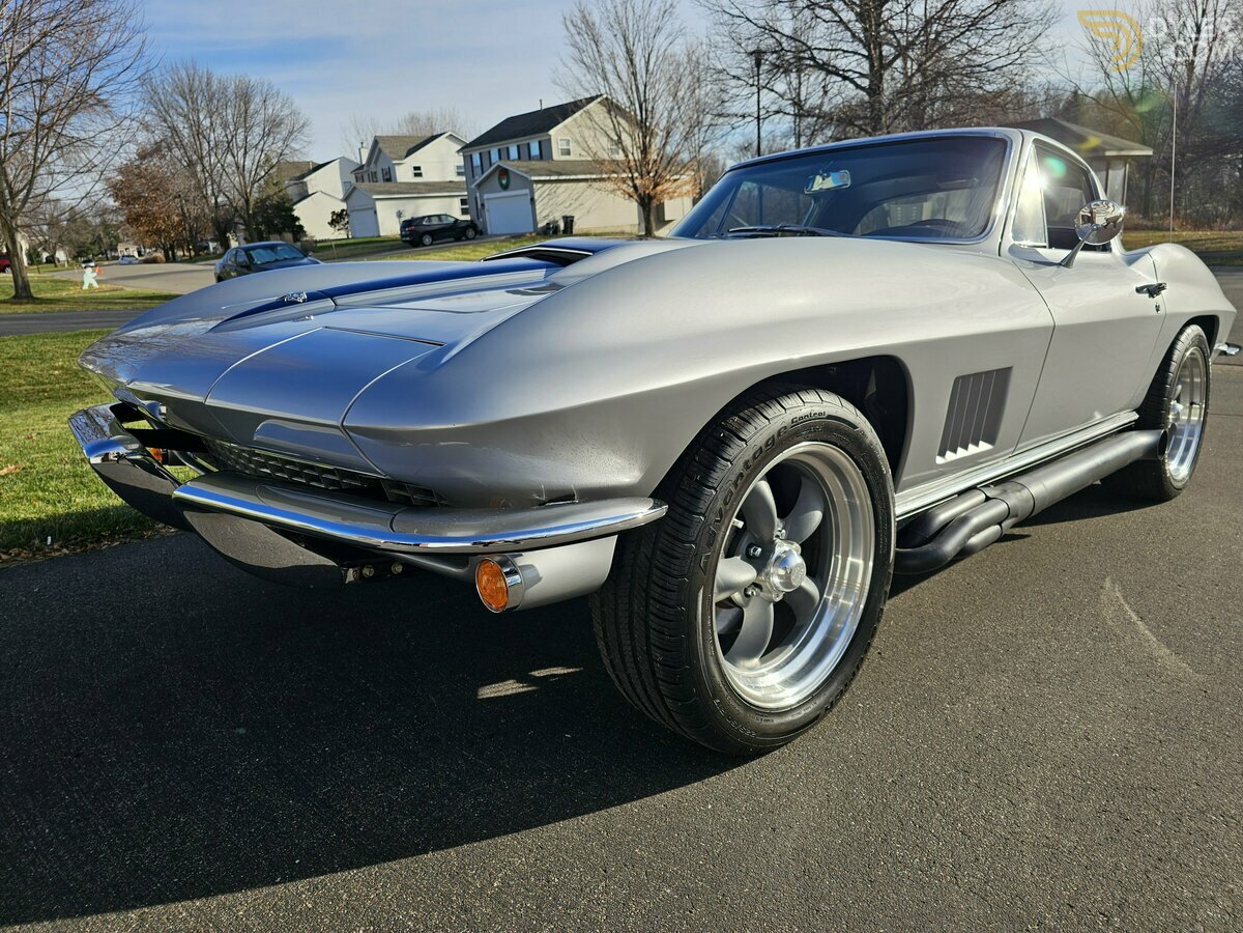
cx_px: 622
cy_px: 466
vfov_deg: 58.9
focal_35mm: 23
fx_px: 826
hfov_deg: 73.9
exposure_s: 1/746
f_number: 1.7
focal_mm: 6.3
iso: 10
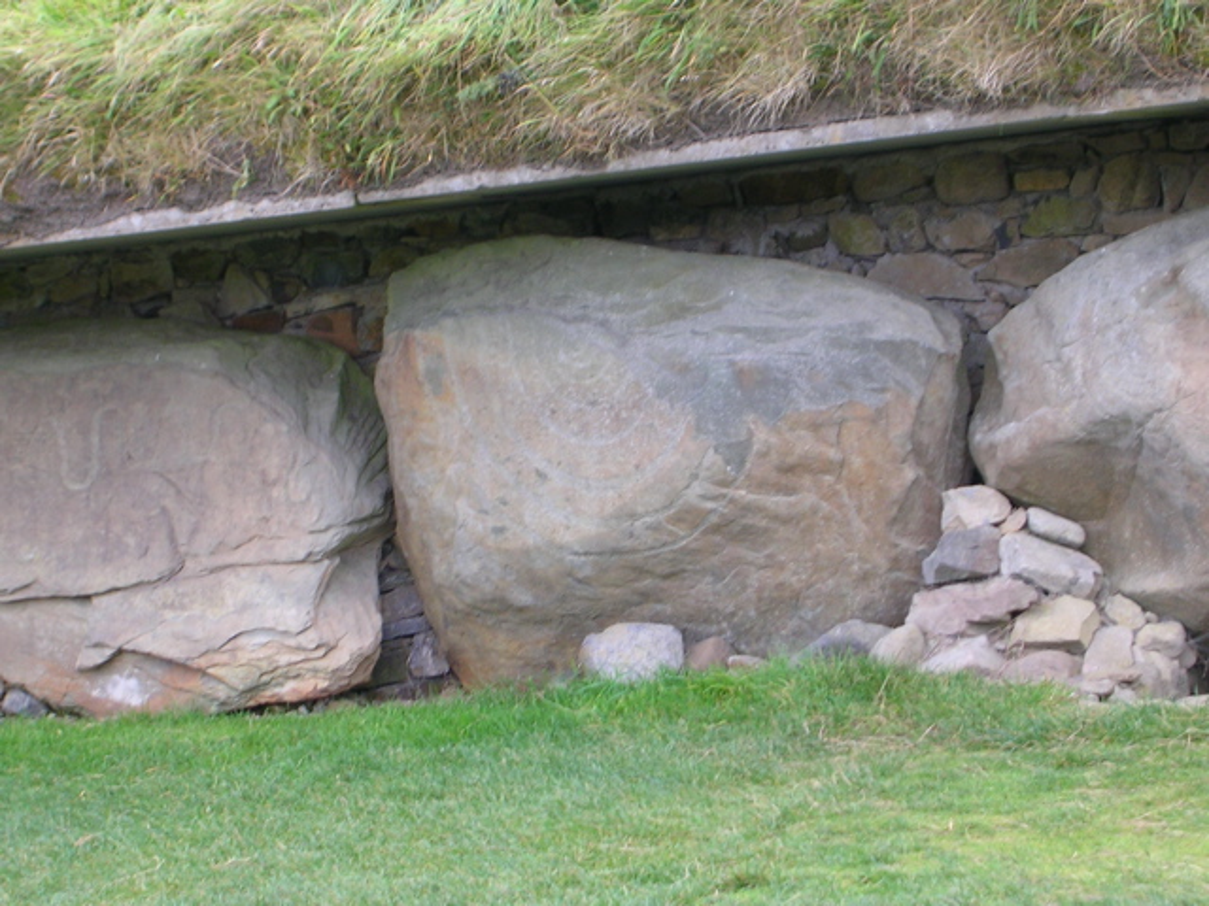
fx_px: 4016
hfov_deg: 17.1
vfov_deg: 12.9
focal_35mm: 115
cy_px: 453
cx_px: 604
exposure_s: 1/30
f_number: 4.9
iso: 50
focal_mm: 17.4
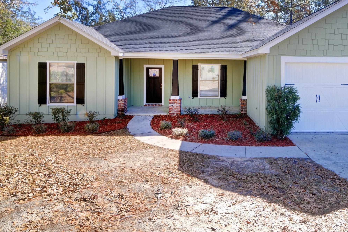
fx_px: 232
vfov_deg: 51.7
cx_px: 217
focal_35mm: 24
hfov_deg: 72.5
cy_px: 70
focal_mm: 11
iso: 100
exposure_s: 1/60
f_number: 20
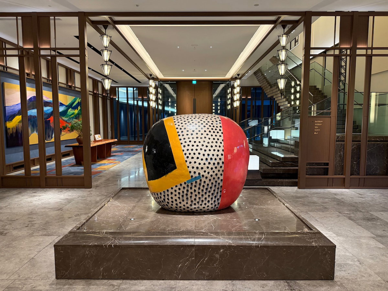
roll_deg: +0.2
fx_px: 269
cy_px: 146
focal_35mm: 24
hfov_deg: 71.6
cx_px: 194
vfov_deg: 56.8
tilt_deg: -6.0
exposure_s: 1/59
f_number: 1.78
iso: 500
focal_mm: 6.76
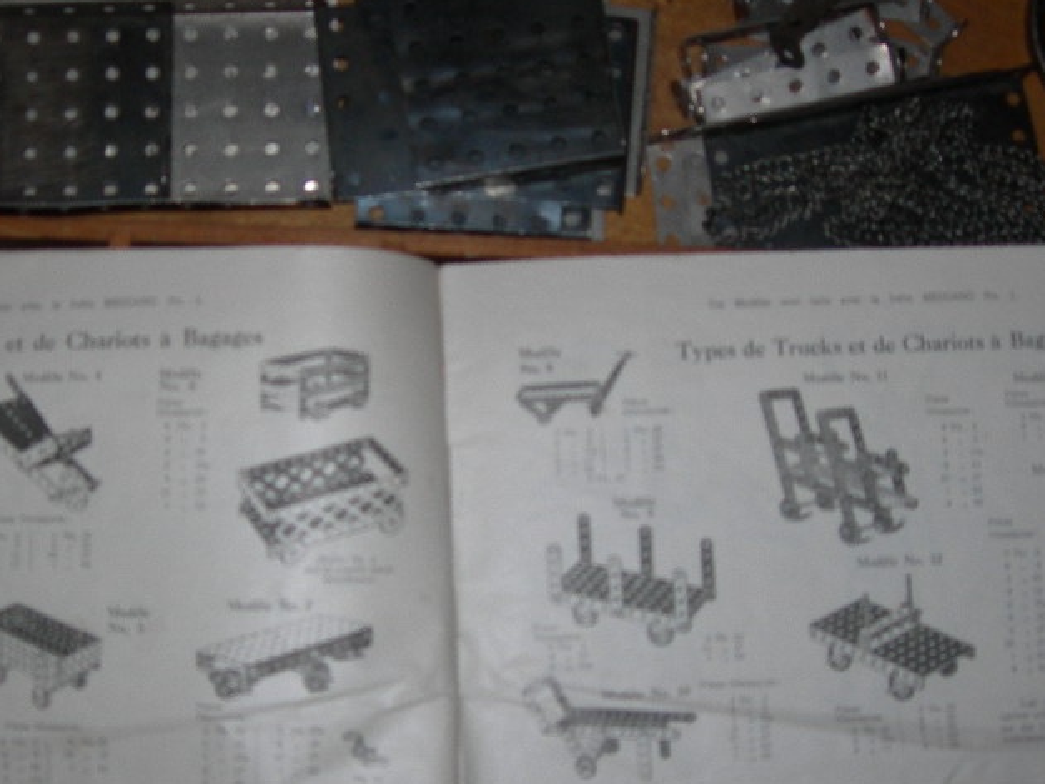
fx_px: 1872
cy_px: 471
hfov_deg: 31.2
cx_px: 451
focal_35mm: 62
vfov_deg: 23.6
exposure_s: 1/60.1
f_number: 2.8
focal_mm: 7.8
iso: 50
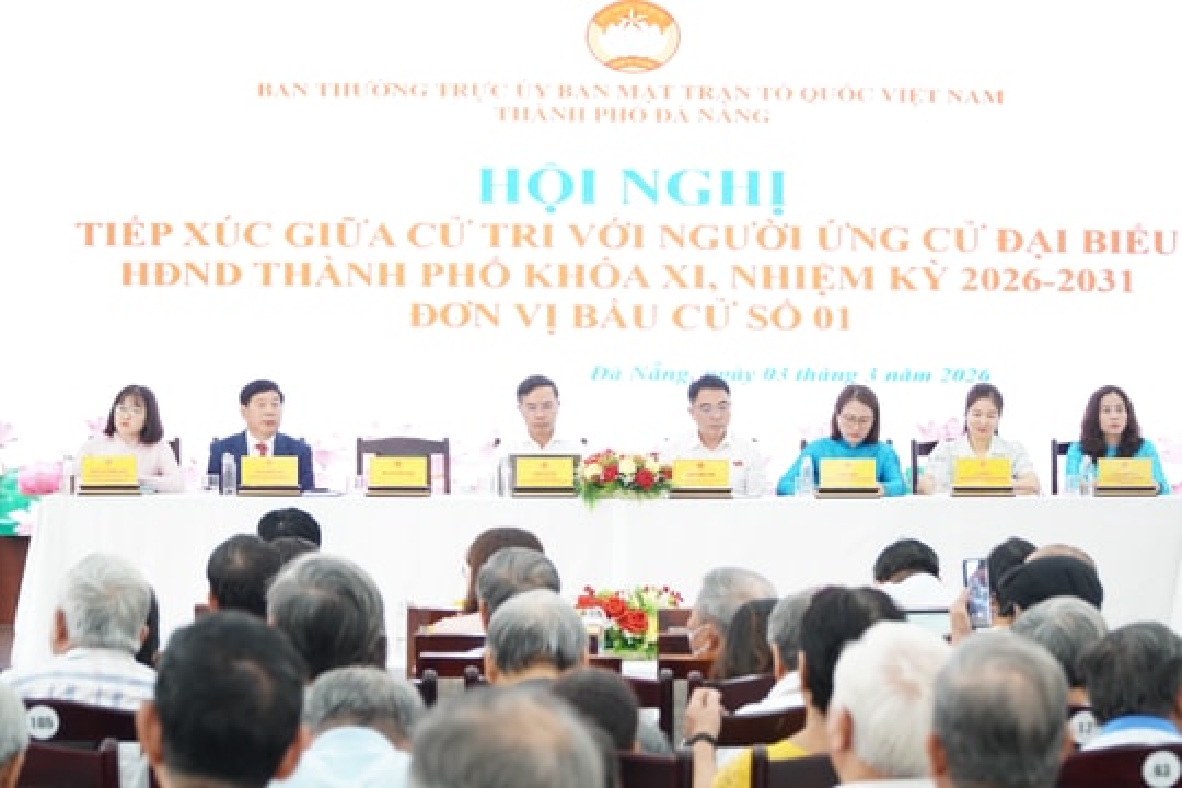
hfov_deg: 20.6
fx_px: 3250
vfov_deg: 13.8
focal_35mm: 99
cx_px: 591
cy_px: 394
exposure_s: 1/60
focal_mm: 66
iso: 1000
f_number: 4.5
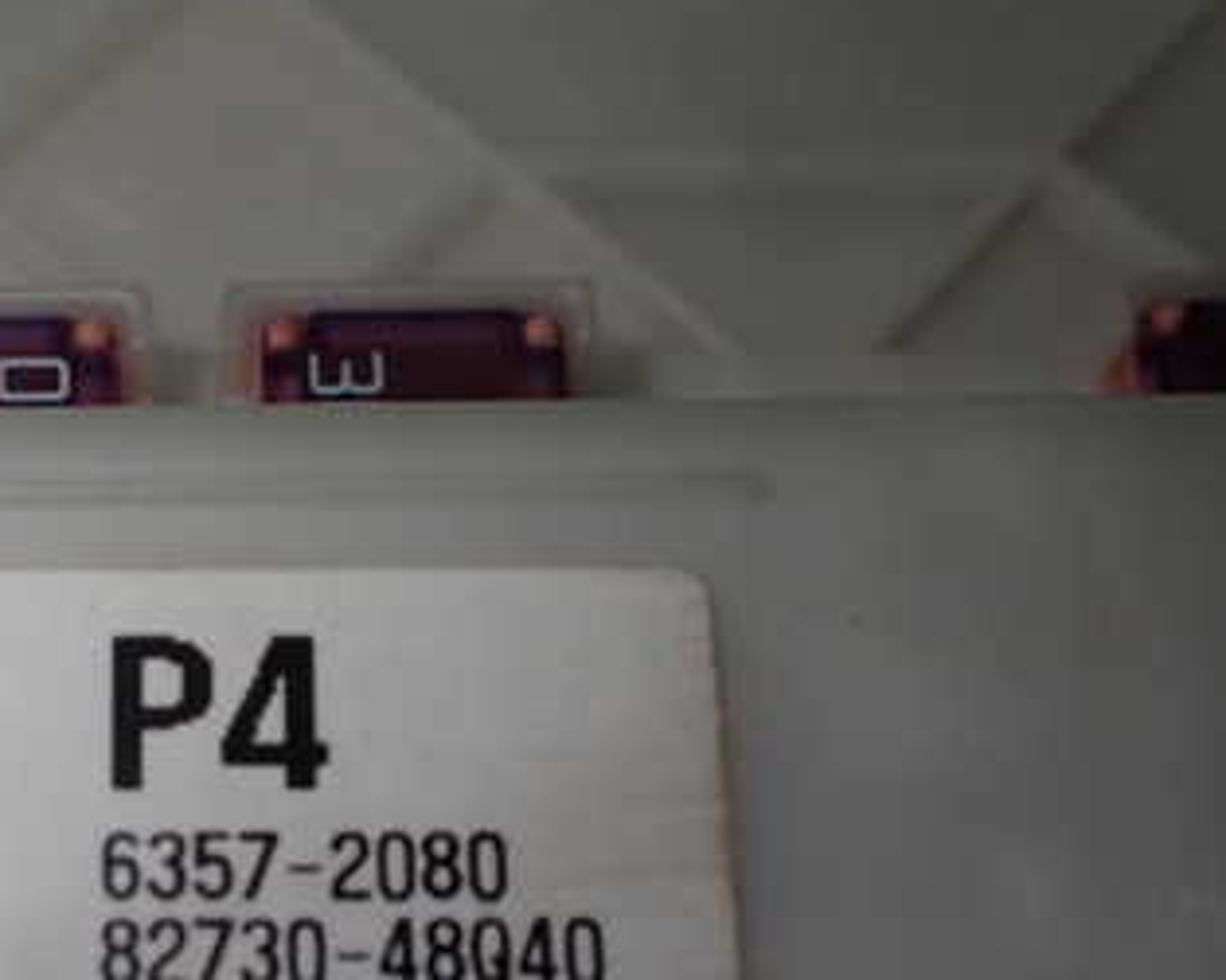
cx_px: 199
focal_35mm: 56
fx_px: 2031
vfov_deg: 26.6
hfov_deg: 32.4
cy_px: 796
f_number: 3.2
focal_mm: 5.4
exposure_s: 1/200
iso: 100
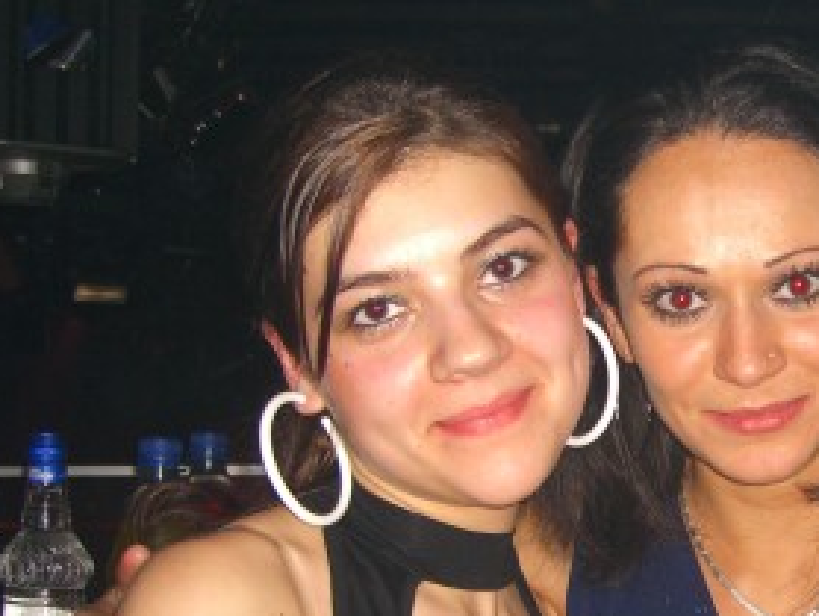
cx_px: 772
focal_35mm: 82
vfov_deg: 17.9
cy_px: 498
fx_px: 1942
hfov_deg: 23.1
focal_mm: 7.9
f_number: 2.8
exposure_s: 1/60
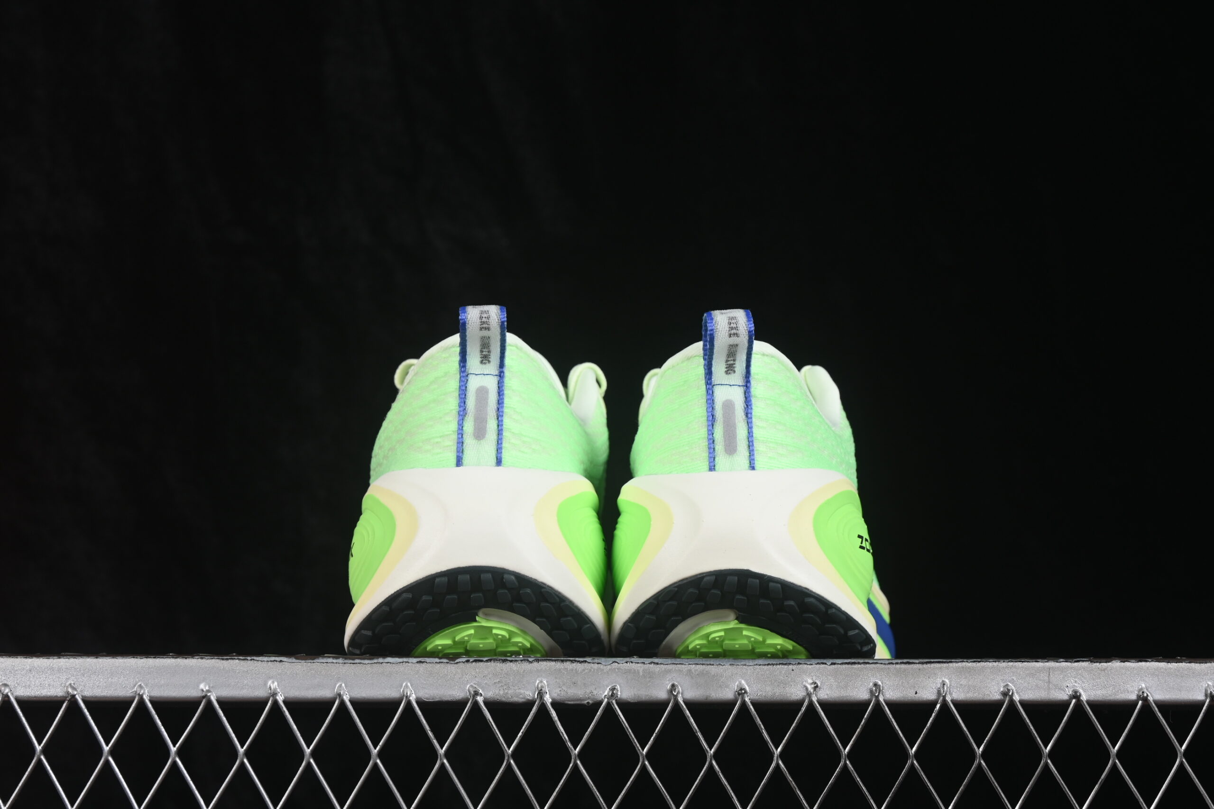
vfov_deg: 18.2
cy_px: 404
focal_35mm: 75
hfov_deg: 27.0
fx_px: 2529
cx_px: 607
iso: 160
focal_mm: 50
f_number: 8
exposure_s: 1/80
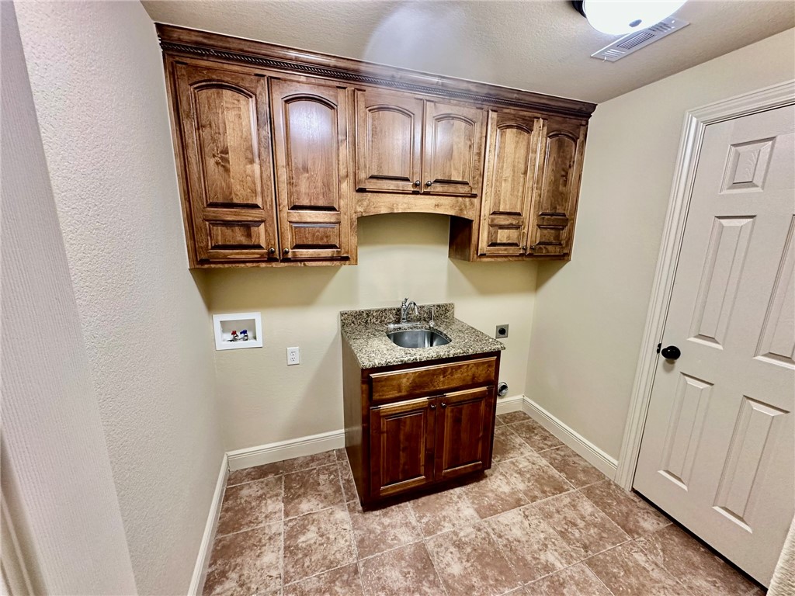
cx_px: 398
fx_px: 322
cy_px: 298
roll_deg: -0.6
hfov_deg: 102.1
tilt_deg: -11.1
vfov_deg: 85.7
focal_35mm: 14
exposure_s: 1/60
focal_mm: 2.22
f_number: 2.2
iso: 400
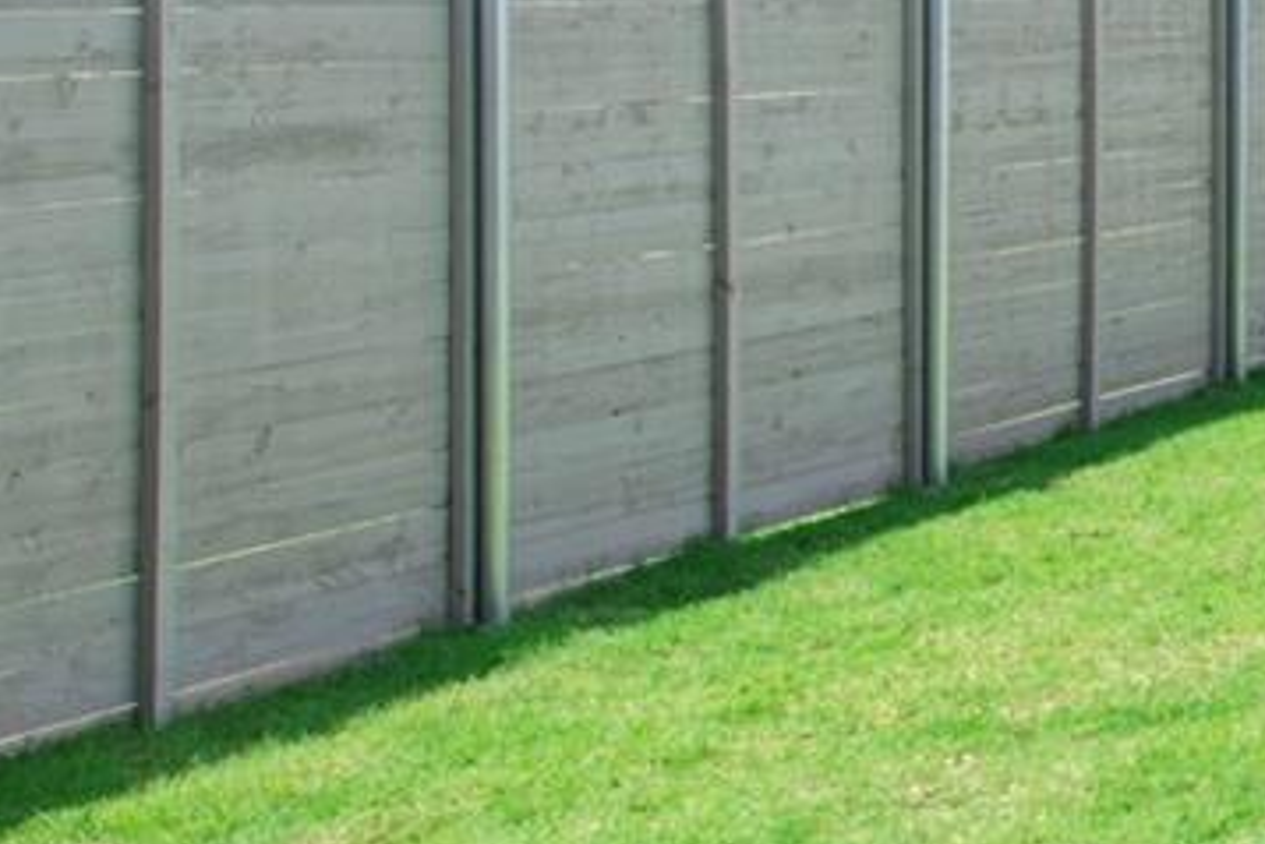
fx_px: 2812
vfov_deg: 16.9
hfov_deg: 16.3
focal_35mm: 80
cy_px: 118
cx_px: 2795
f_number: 8
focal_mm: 14
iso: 160
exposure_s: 1/160
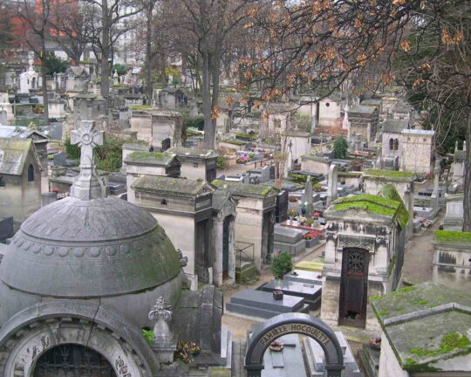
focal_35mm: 46
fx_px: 641
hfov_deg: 40.3
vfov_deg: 32.7
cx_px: 250
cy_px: 174
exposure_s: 1/71
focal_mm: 8
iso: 100
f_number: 2.8
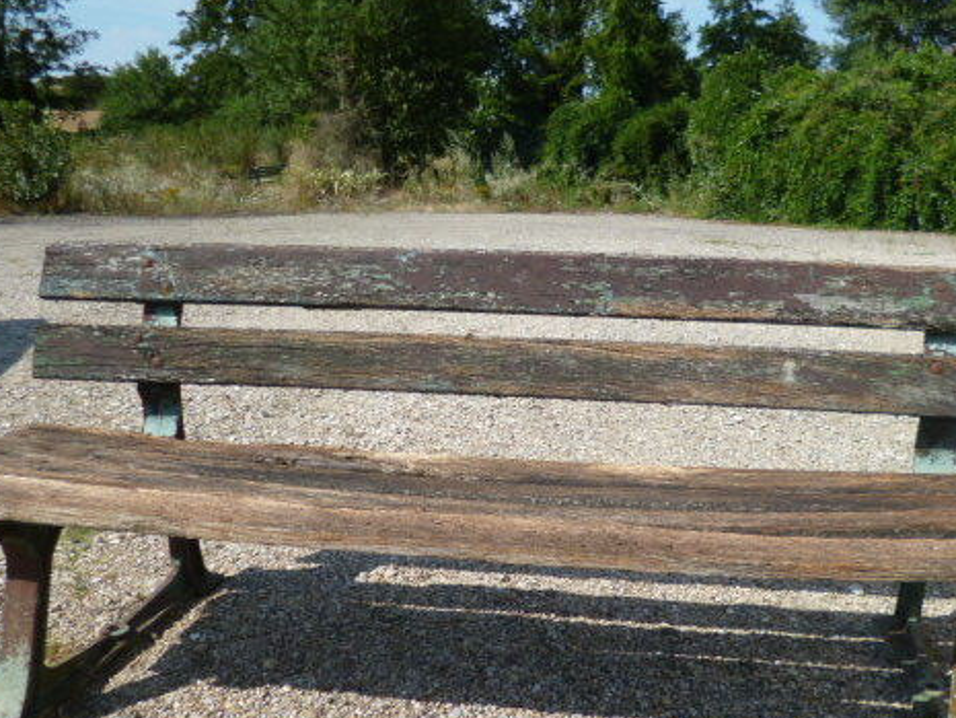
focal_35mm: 33
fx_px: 912
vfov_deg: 42.9
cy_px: 387
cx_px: 596
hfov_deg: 54.7
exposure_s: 1/1300
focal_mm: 4.3
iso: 100
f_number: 2.5
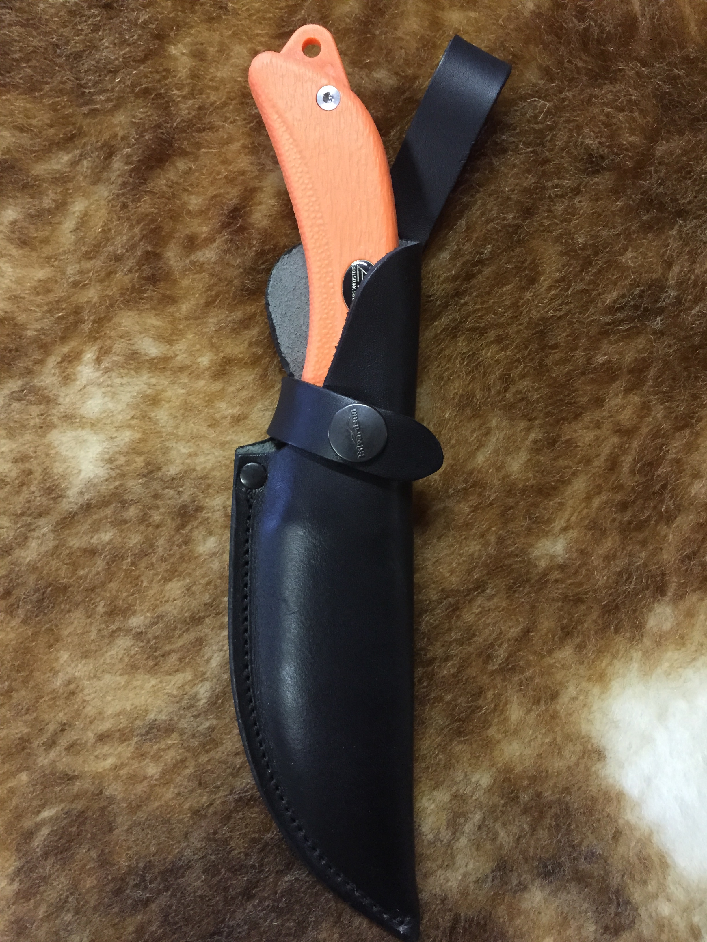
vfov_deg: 61.7
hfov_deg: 48.2
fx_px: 790
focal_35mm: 29
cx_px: 354
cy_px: 471
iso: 250
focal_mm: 4.15
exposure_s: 1/25
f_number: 2.2
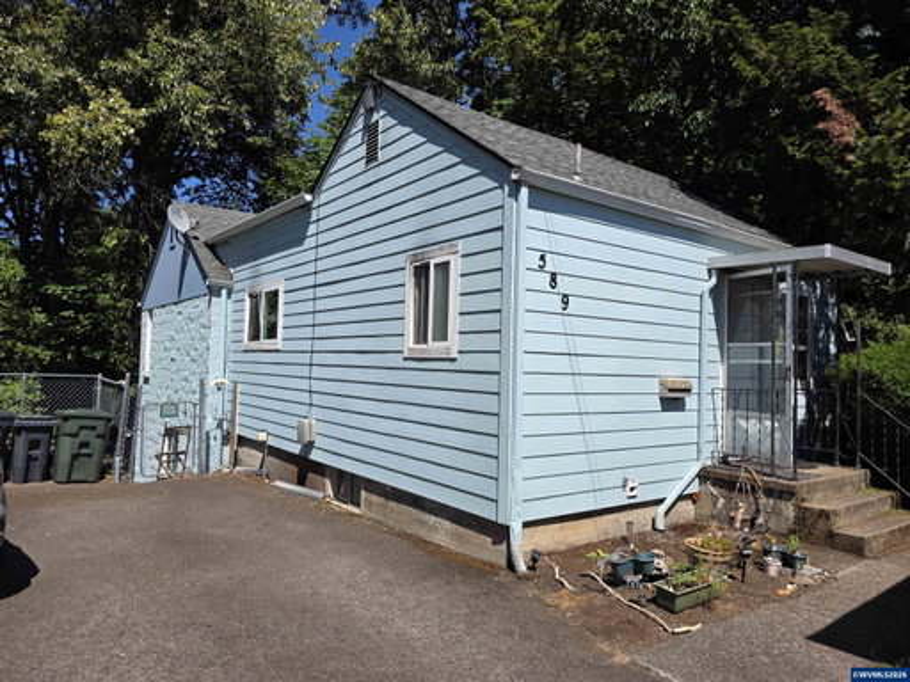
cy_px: 341
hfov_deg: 73.9
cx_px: 455
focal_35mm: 23
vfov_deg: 58.9
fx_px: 605
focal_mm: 6.3
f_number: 1.7
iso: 80
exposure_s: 1/6809
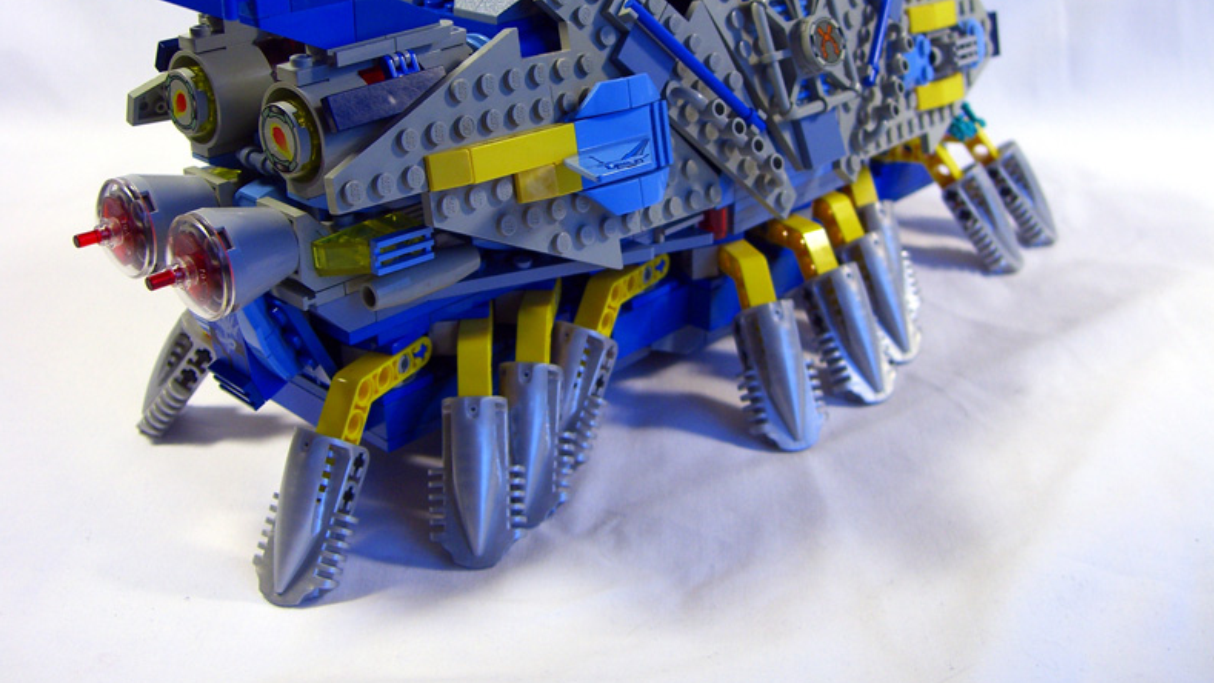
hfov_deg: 48.4
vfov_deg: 28.3
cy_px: 266
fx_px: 1352
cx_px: 602
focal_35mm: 42
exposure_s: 1/80
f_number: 2.8
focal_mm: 7.9
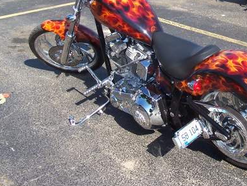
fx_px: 421
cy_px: 47
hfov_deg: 32.5
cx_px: 159
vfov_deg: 24.6
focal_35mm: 59
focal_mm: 6.3
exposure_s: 1/500
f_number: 4
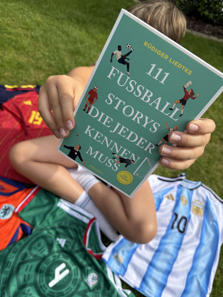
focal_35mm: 24
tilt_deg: -54.6
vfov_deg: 71.6
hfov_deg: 56.8
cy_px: 148
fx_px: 206
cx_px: 112
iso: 80
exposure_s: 1/2703
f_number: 1.78
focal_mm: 6.76
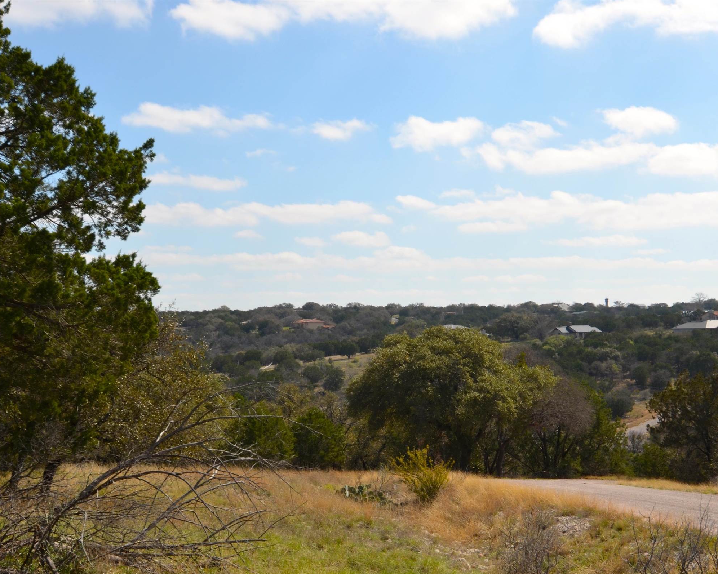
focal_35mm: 52
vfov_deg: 29.0
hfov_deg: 35.9
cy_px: 366
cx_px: 411
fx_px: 1105
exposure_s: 1/200
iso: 100
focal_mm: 24
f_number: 9
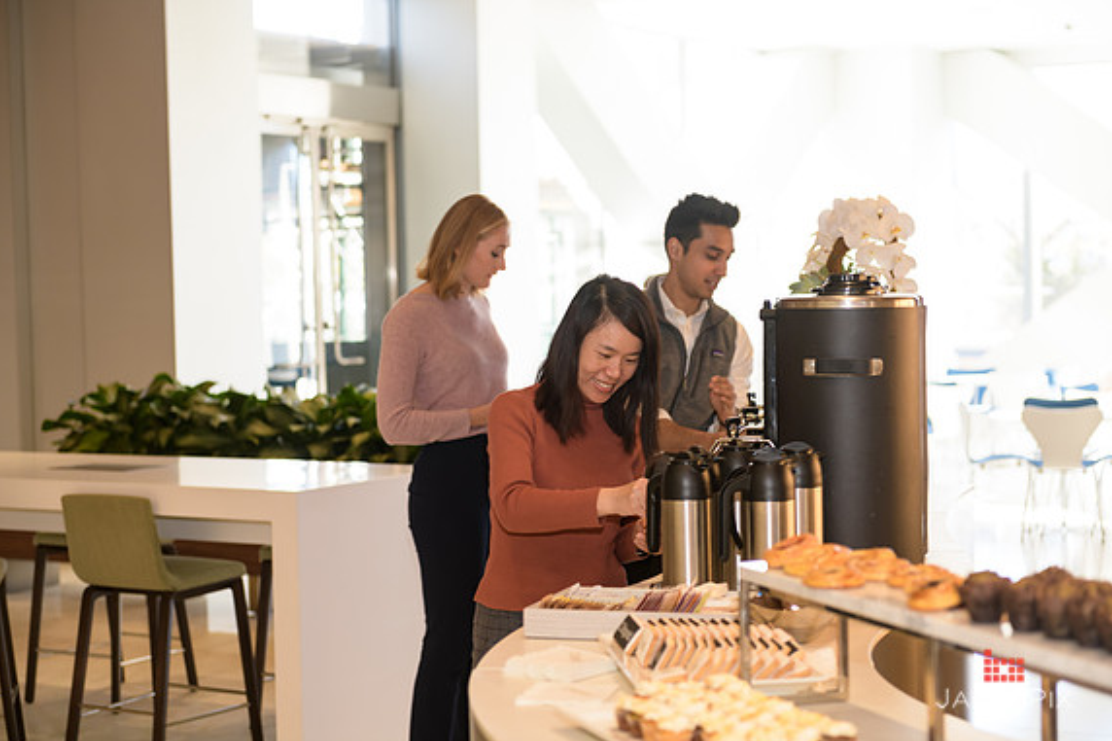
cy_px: 374
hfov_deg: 28.5
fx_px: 2192
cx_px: 558
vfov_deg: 19.2
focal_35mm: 71
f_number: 3.2
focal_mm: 70
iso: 400
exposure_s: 1/125
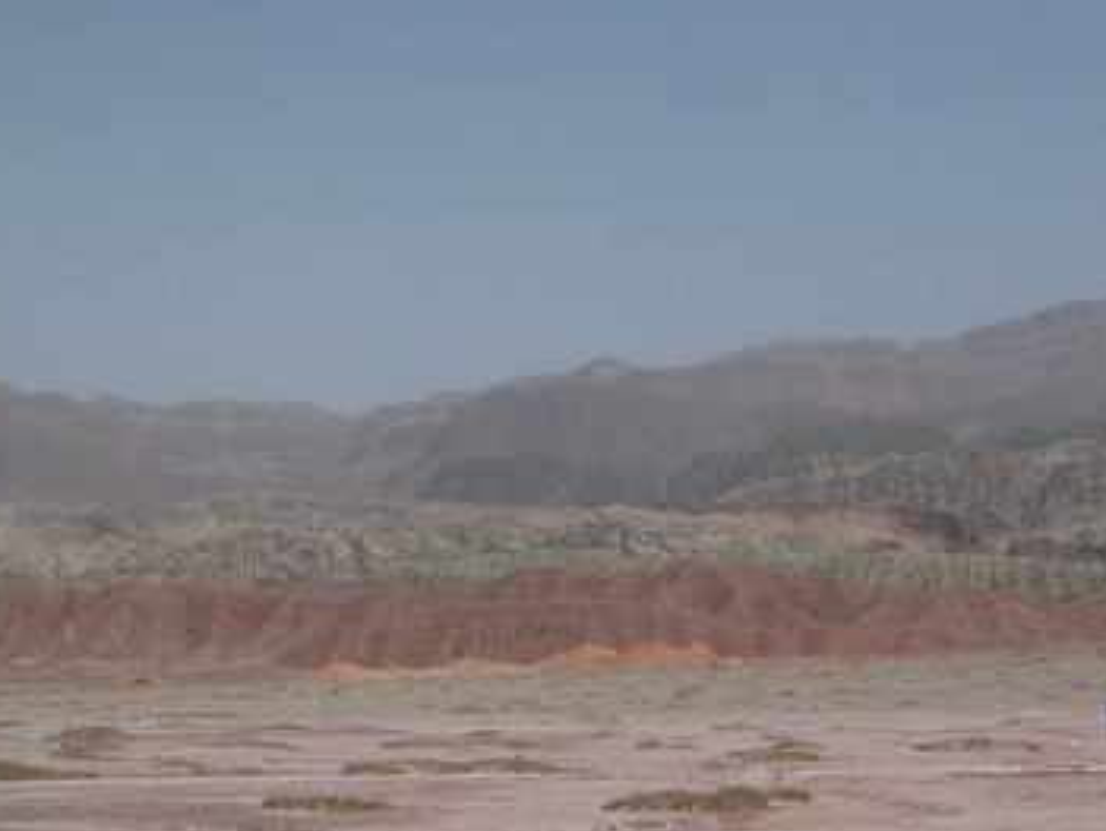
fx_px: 2046
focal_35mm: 64
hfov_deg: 30.2
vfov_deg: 22.6
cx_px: 667
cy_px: 679
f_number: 8
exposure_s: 1/563
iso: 100
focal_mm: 8.9
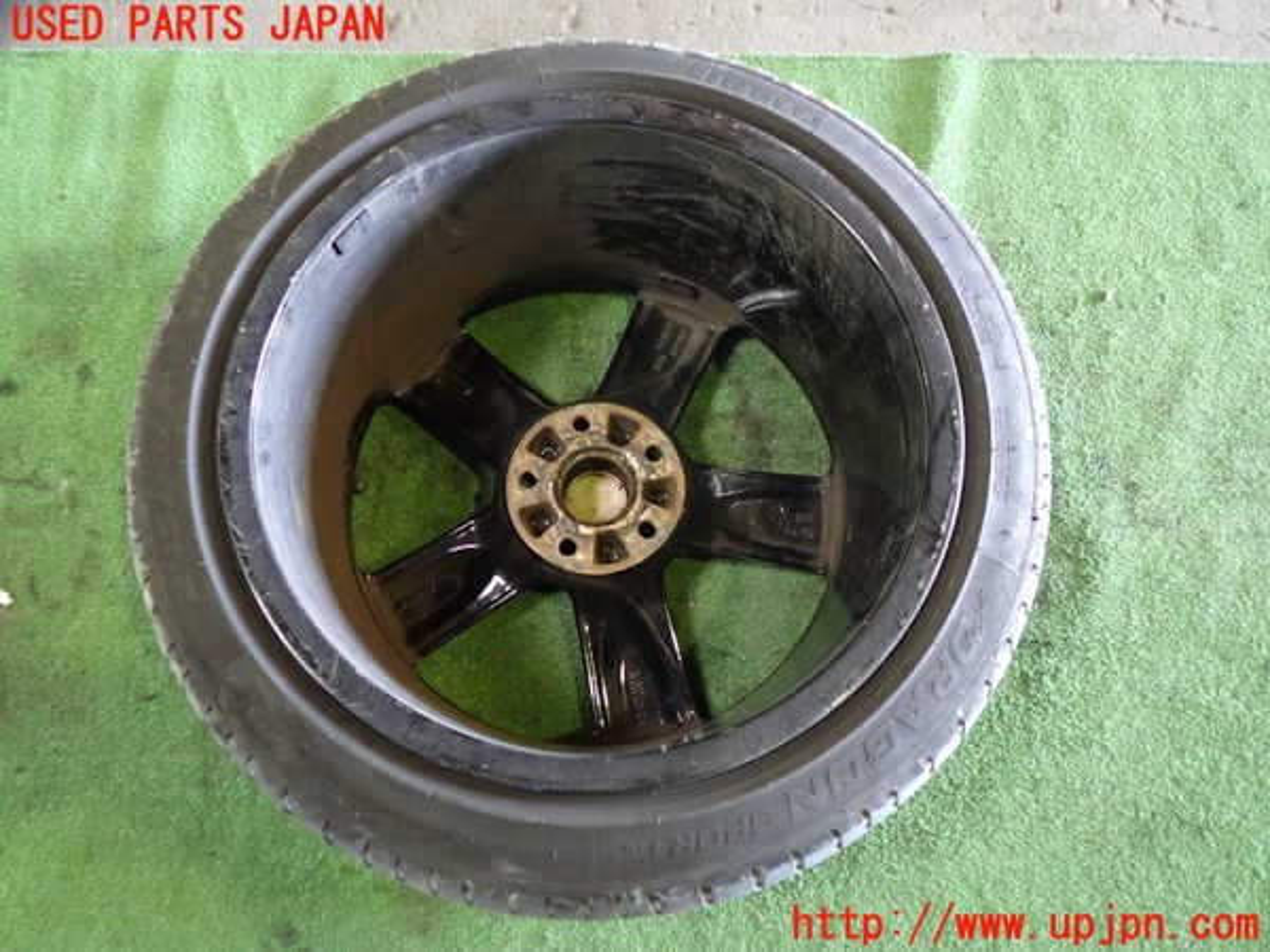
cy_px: 476
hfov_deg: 60.0
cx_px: 635
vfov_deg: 46.8
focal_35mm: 30
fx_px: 1101
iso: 800
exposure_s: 1/30
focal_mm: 5.4
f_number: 2.3
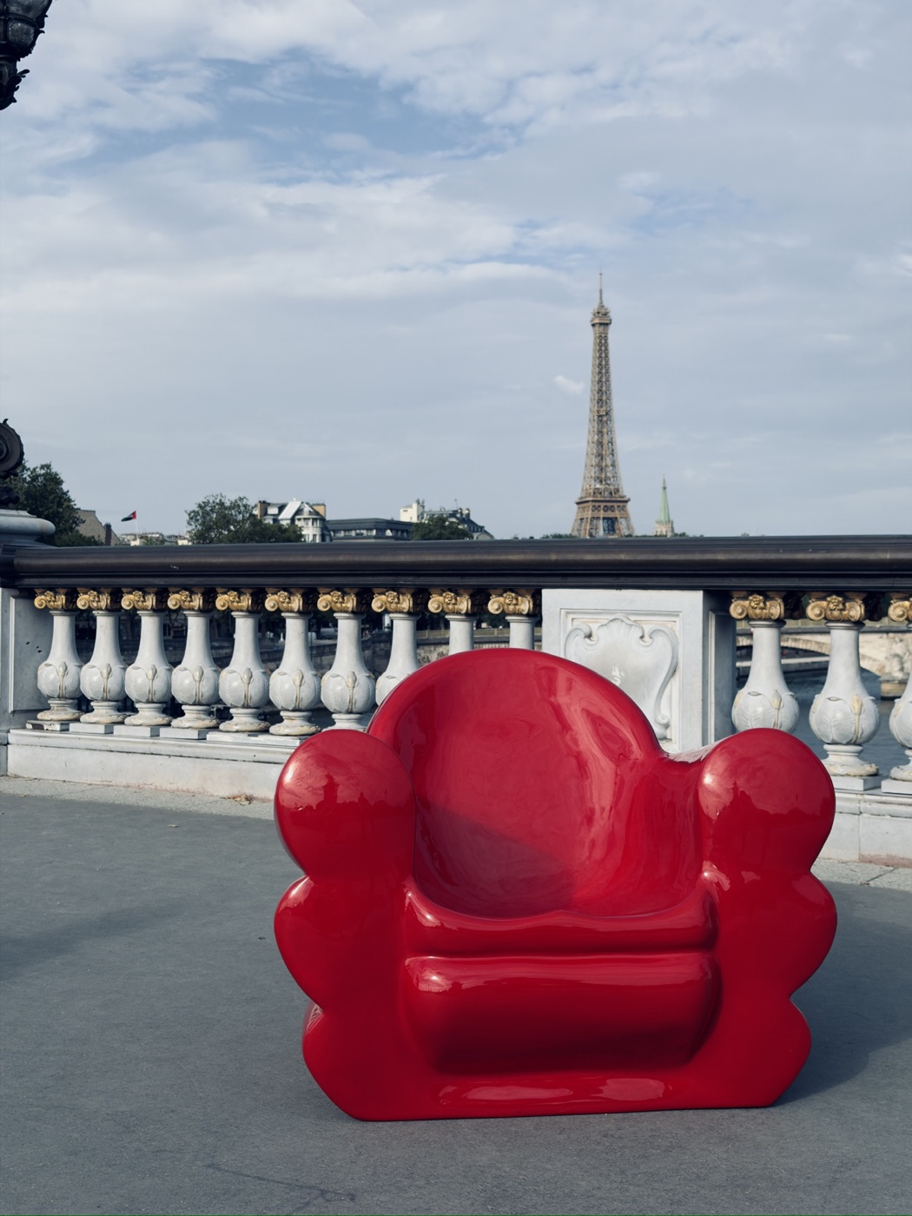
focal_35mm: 48
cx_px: 456
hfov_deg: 30.3
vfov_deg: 39.7
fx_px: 1686
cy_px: 608
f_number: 1.78
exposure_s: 1/5587
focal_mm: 6.76
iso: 64
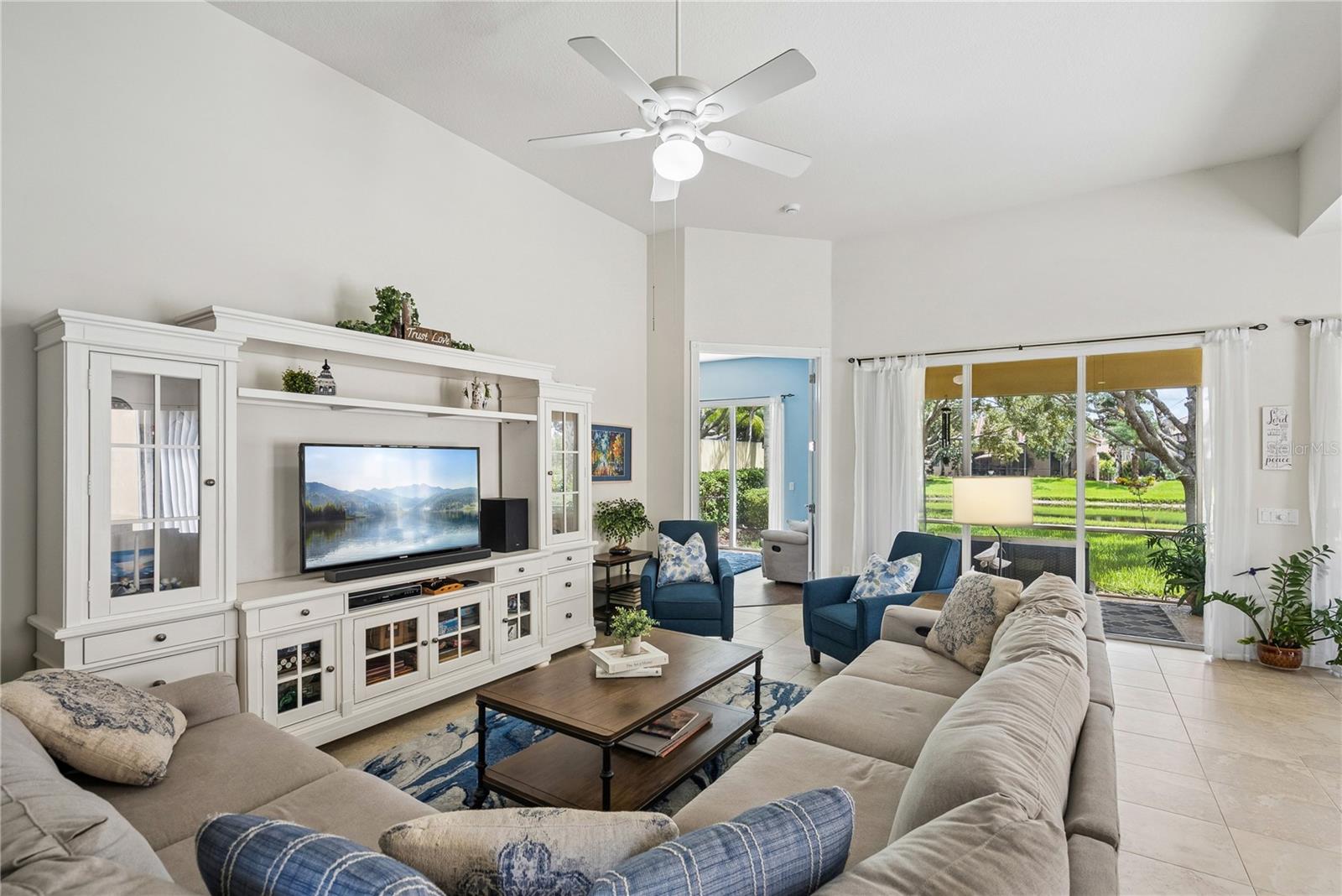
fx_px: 597
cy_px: 448
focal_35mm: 16
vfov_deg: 73.8
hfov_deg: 96.7
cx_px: 671
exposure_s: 1/50
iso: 640
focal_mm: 16
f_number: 8
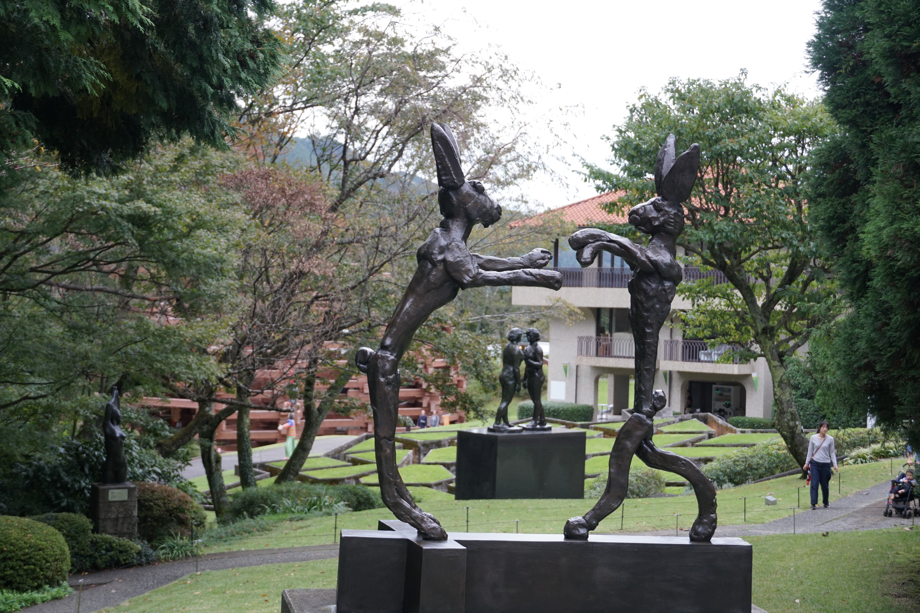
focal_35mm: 54
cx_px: 460
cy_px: 306
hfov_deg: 36.9
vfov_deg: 25.1
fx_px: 1380
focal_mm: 36
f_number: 4.5
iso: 320
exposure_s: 1/60
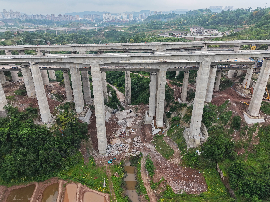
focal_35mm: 25
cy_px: 98
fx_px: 195
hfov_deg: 69.4
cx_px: 134
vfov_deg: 54.9
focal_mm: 8.67
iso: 240
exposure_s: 1/725
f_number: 1.8
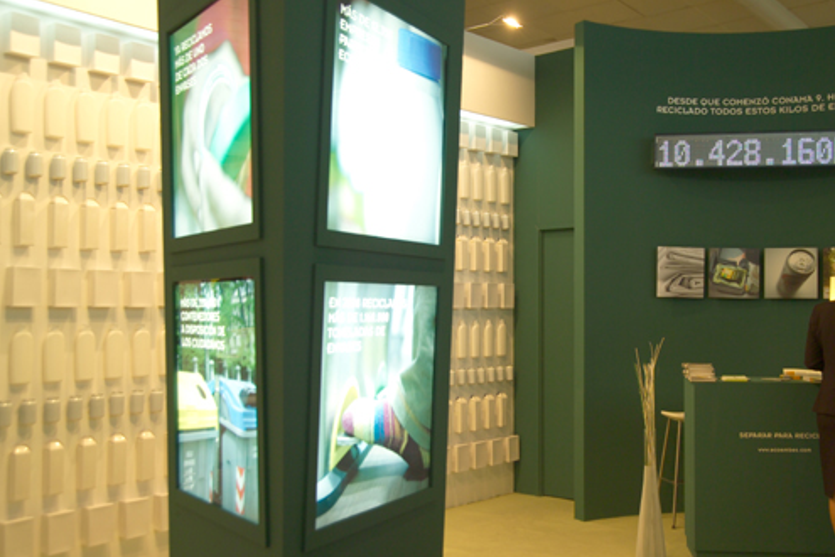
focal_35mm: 40
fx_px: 928
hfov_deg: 48.3
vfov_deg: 33.4
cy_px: 277
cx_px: 488
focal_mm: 33
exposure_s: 1/10
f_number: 5.6
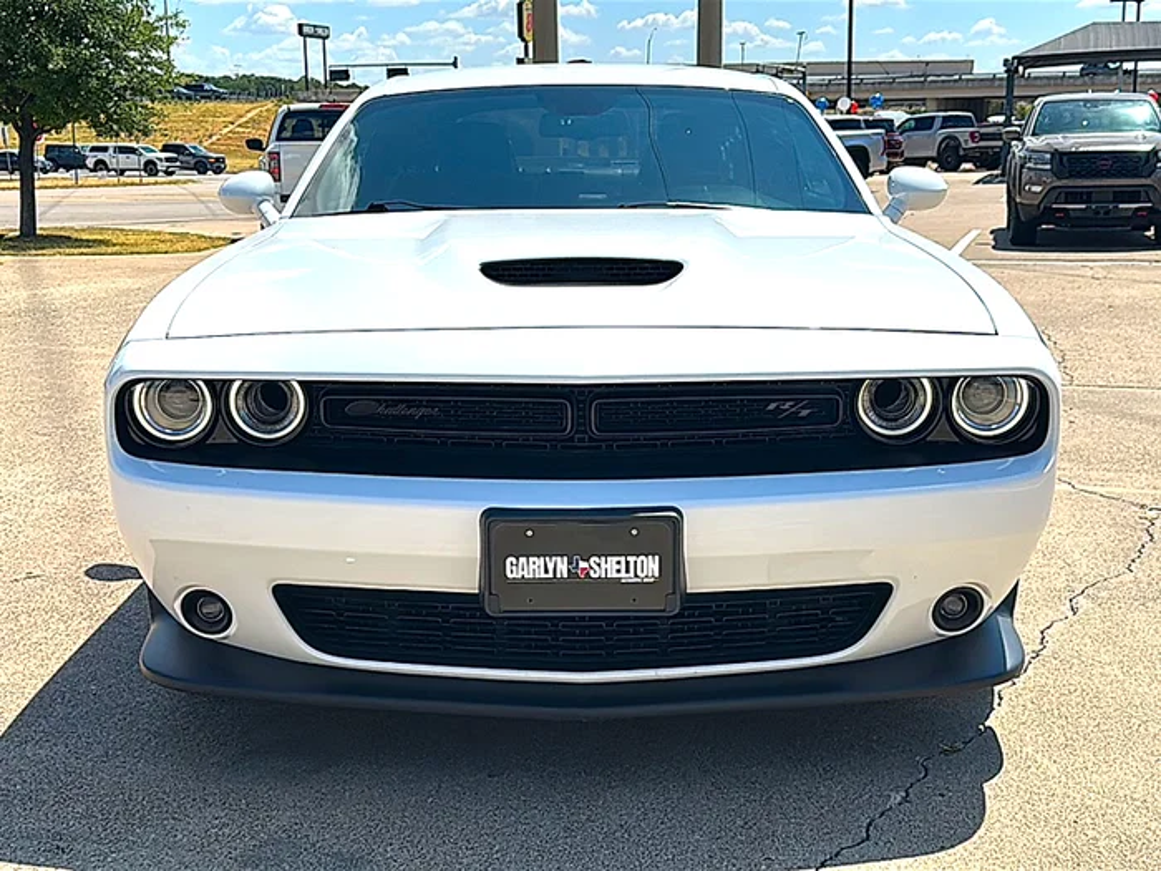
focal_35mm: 37
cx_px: 580
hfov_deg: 50.1
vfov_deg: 38.7
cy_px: 436
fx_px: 1241
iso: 80
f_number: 1.78
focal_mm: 6.86
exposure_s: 1/9091
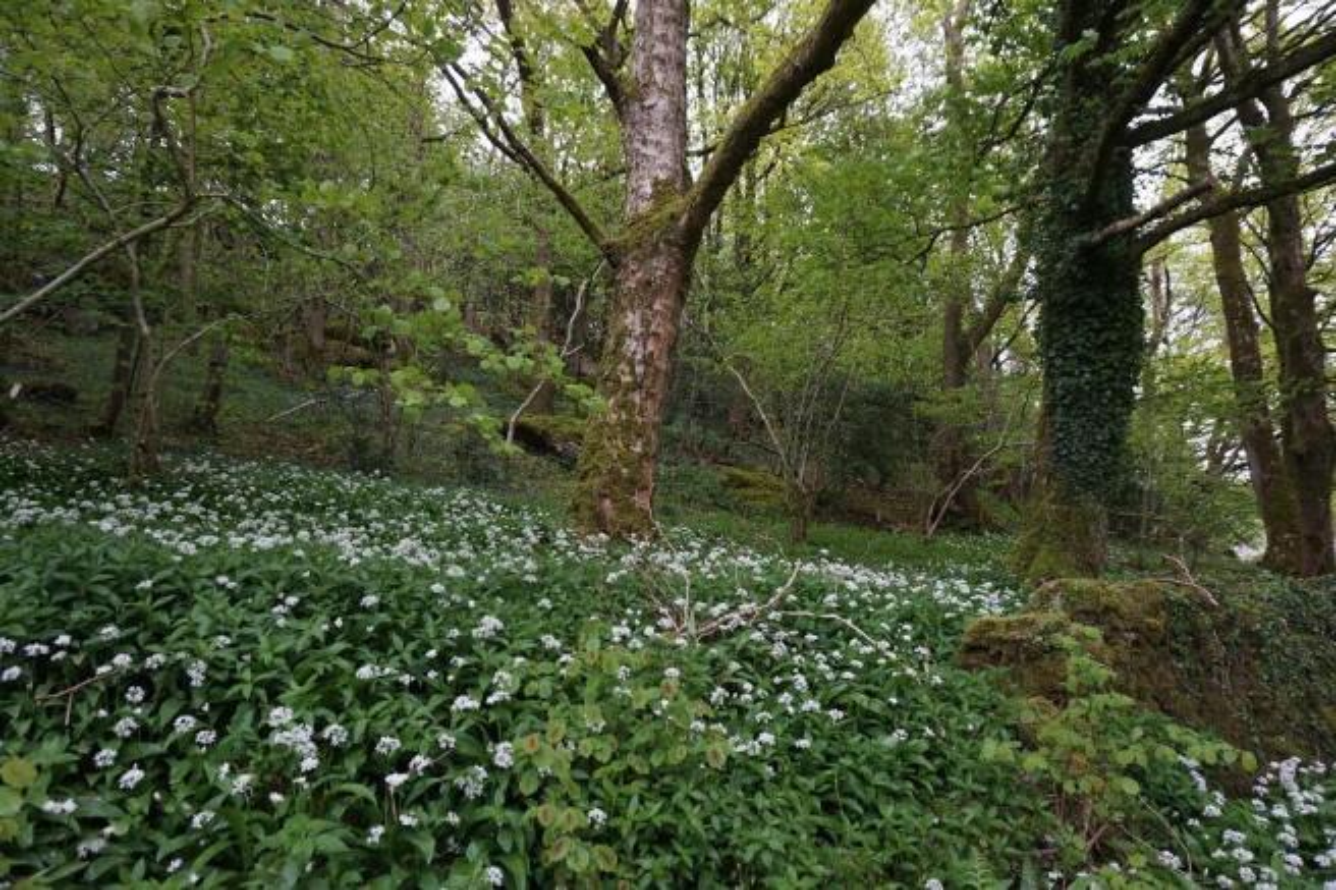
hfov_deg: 73.8
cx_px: 668
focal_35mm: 24
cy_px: 445
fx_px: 890
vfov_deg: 53.1
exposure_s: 1/160
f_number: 4
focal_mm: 16
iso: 400
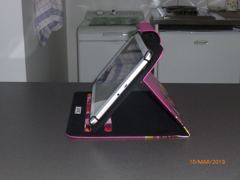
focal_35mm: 55
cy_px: 90
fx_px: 381
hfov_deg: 34.9
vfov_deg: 26.6
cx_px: 120
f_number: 4.2
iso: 400
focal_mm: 9.9
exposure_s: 1/60
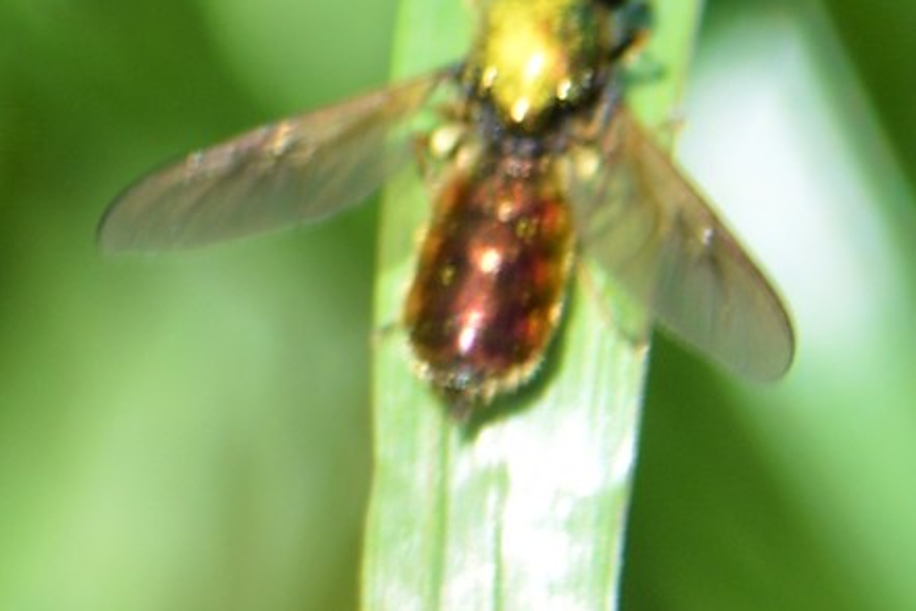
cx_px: 482
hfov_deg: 2.1
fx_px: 25019
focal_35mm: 983
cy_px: 229
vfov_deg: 1.4
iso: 140
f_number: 8
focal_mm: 300
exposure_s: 1/125
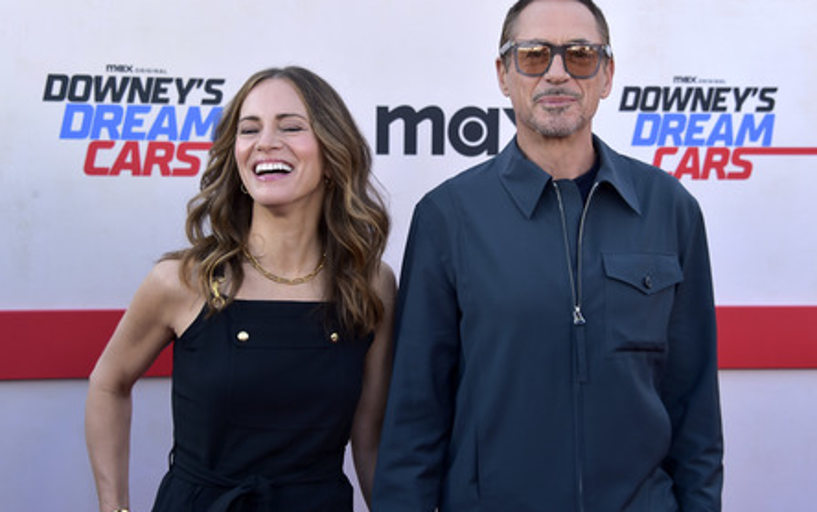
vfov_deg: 20.3
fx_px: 1426
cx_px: 412
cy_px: 249
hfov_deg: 32.0
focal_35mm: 64
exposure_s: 1/250
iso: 200
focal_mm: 62
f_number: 6.3
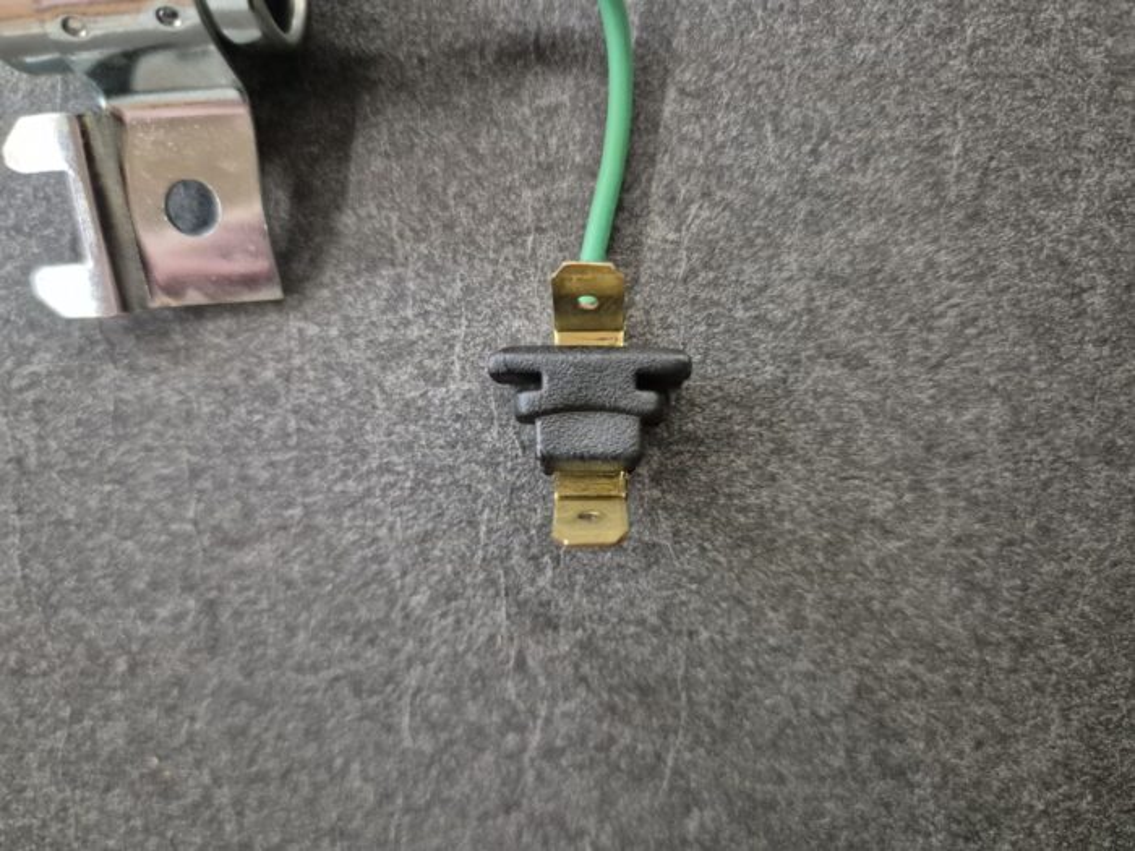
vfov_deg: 58.9
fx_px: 754
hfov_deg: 73.9
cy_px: 426
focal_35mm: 23
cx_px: 568
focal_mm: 5.4
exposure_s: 1/100
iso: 2500
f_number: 1.8
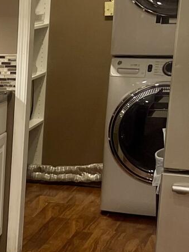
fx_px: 815
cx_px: -233
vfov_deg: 17.4
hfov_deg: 11.4
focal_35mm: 112
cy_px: 208
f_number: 1.6
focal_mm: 5.1
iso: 80
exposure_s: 1/60
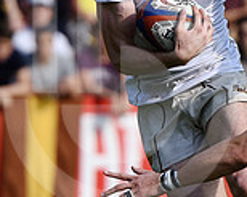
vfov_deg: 1.5
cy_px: 102
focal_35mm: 1034
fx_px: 7552
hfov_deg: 1.9
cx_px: 395
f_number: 3.5
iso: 250
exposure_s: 1/4000
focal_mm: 195
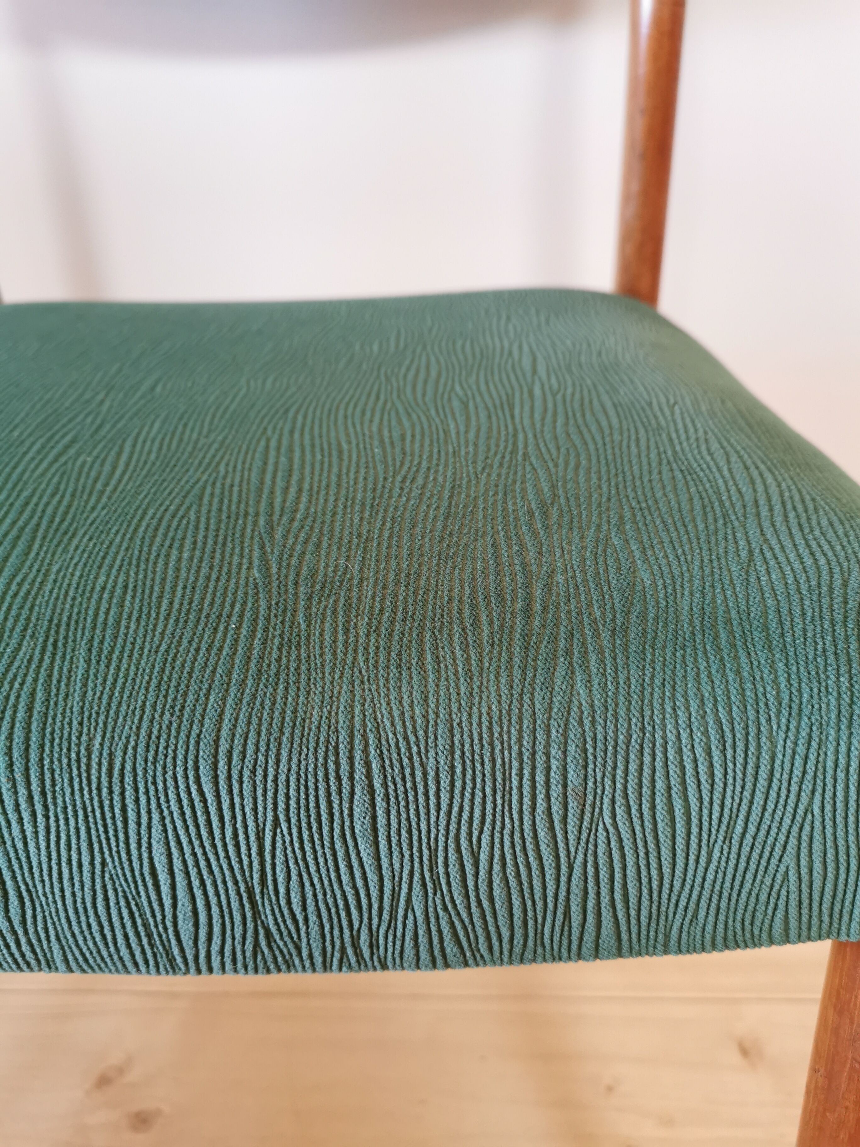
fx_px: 894
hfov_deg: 51.4
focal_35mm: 27
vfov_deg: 65.3
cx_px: 430
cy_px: 574
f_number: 1.8
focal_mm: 5.58
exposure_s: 1/50
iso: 200
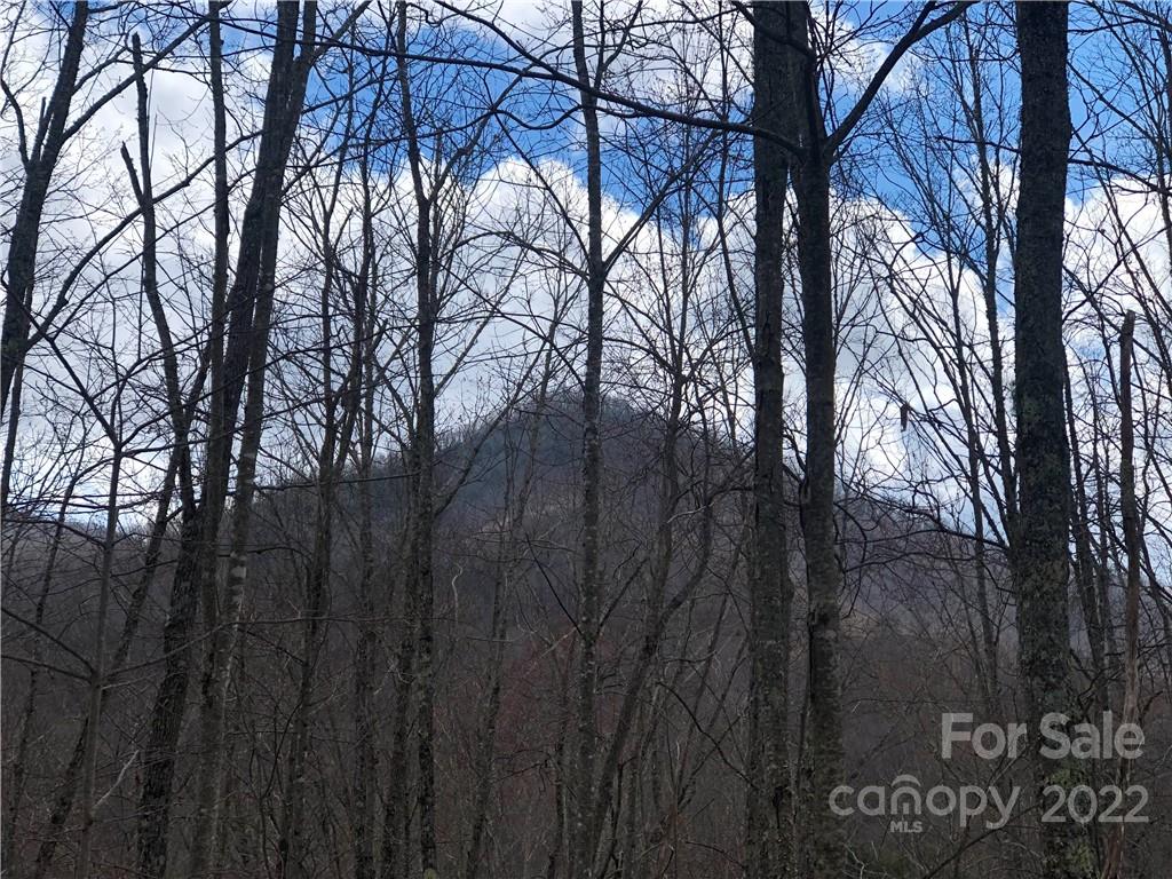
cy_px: 440
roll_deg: -0.4
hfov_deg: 33.8
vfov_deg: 25.7
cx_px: 586
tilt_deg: +9.3
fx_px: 1930
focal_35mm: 57
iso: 20
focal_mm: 6.6
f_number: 2.8
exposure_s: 1/917
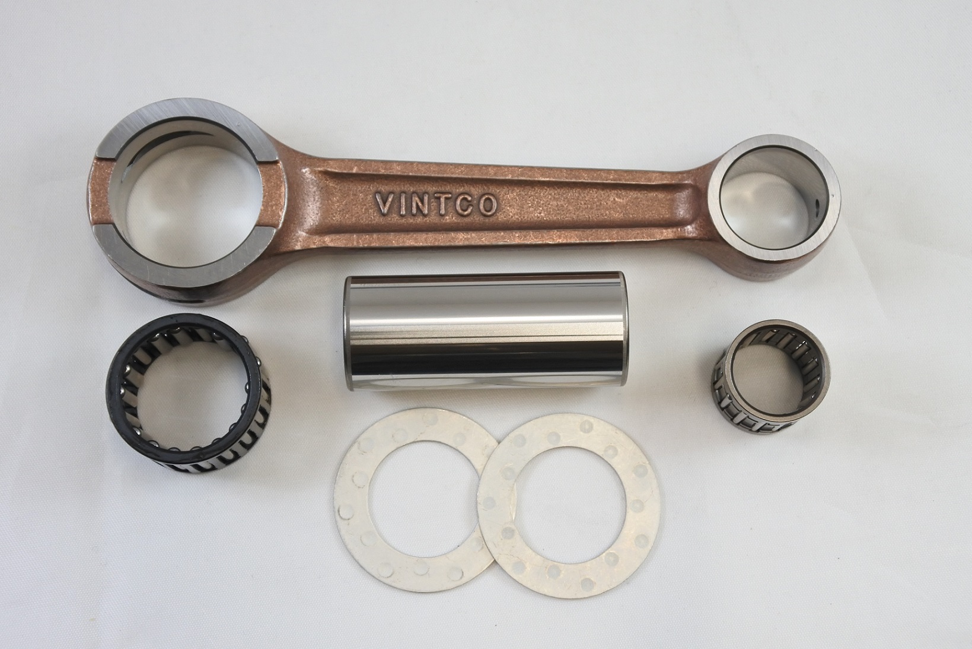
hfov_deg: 37.5
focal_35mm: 53
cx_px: 486
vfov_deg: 25.5
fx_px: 1431
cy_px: 324
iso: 400
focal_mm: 19.7
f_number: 4.5
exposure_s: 1/125
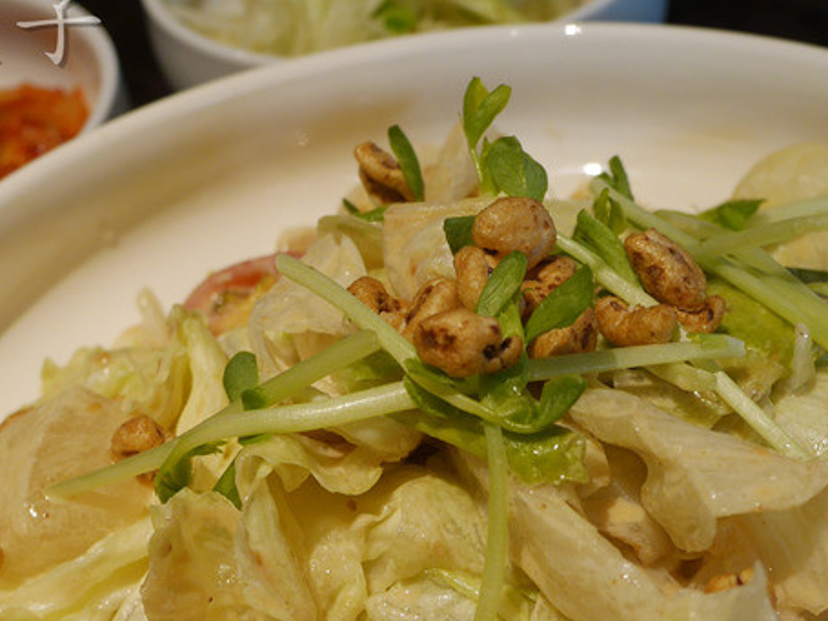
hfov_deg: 29.3
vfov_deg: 21.4
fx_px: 1578
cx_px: 493
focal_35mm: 66
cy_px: 639
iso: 320
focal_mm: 15
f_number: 4
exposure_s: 1/60
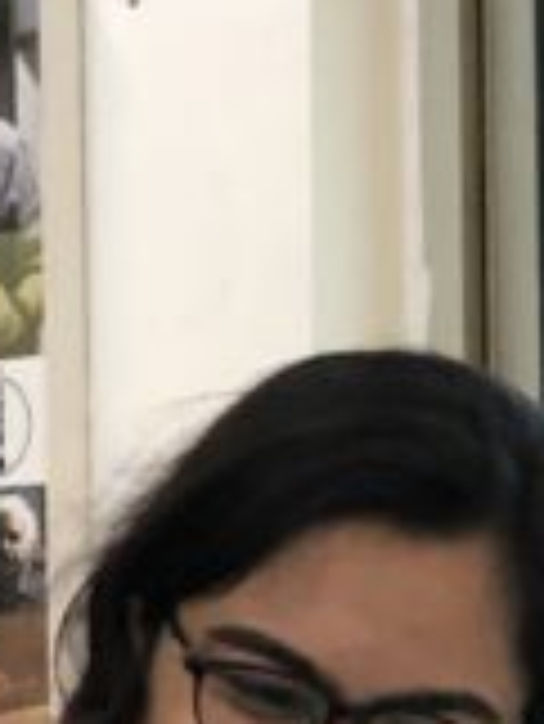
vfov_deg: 6.0
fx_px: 6906
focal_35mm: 330
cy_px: 890
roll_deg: +0.5
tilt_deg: +1.0
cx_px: -643
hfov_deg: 4.4
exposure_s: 1/33
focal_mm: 6
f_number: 2.4
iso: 125
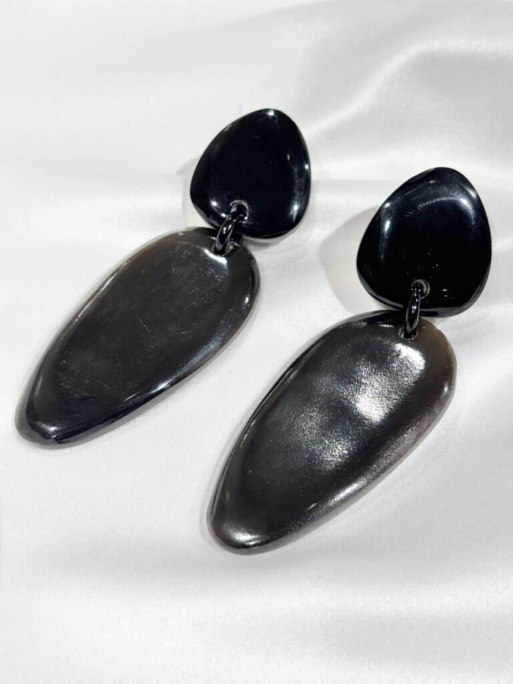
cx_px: 256
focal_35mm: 52
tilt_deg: -49.2
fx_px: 1028
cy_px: 342
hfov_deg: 28.0
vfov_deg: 36.8
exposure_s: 1/148
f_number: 1.6
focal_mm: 5.96
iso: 32
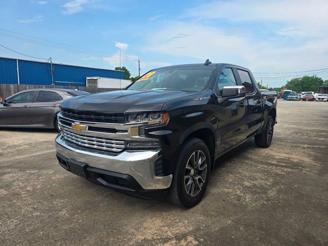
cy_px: 123
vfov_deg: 58.9
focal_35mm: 23
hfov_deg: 73.9
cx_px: 164
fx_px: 218
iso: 12
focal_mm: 6.3
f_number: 1.7
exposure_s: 1/461
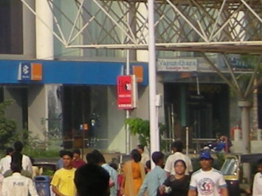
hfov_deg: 3.7
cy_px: -400
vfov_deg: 2.8
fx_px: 3980
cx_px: -472
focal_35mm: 526
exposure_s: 1/366
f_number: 3.9
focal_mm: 12.3
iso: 50
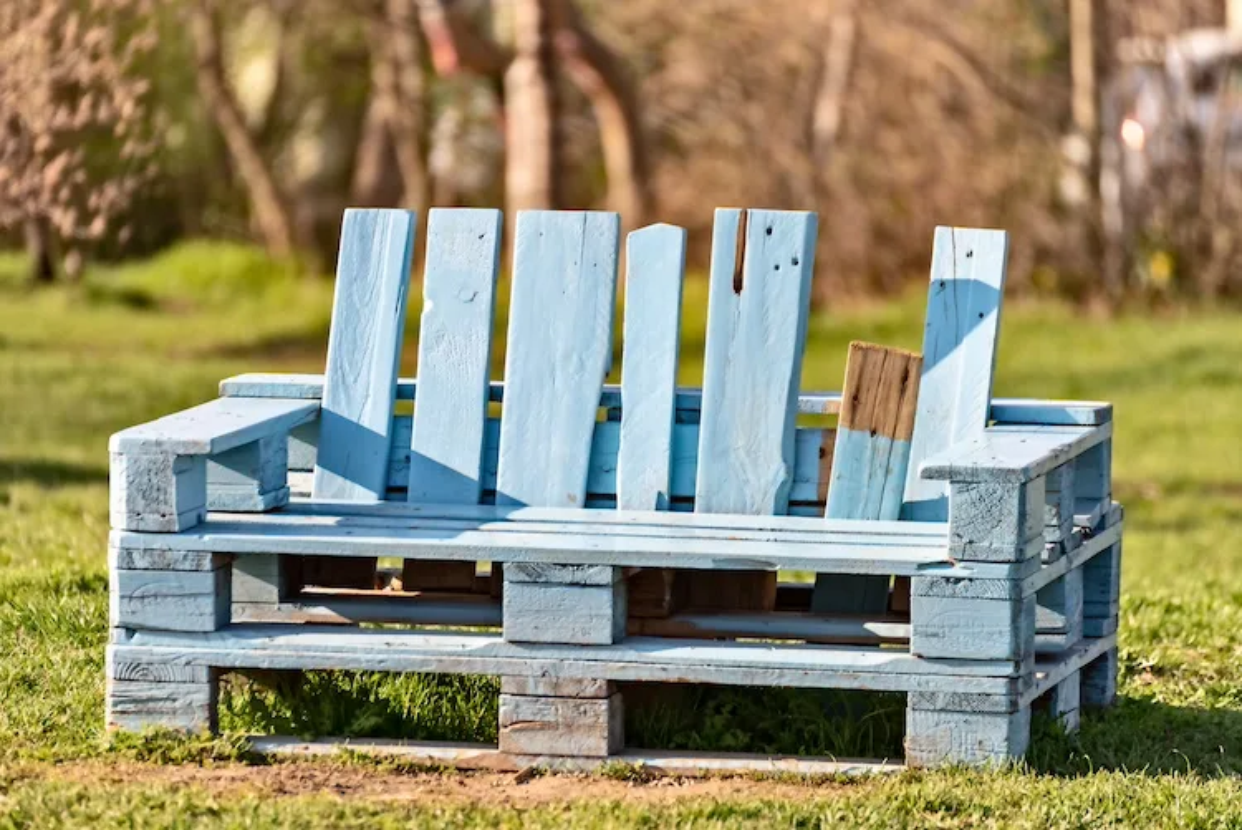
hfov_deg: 8.2
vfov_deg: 5.5
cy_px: 415
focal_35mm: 250
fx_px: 8630
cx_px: 621
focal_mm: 250
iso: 110
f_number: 5.6
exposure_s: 1/250
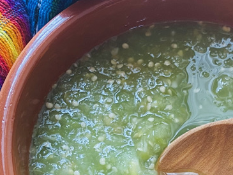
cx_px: 182
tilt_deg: -69.9
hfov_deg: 26.2
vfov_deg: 19.7
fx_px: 492
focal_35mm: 73
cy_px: 162
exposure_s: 1/60
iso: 125
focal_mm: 4.25
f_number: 1.8
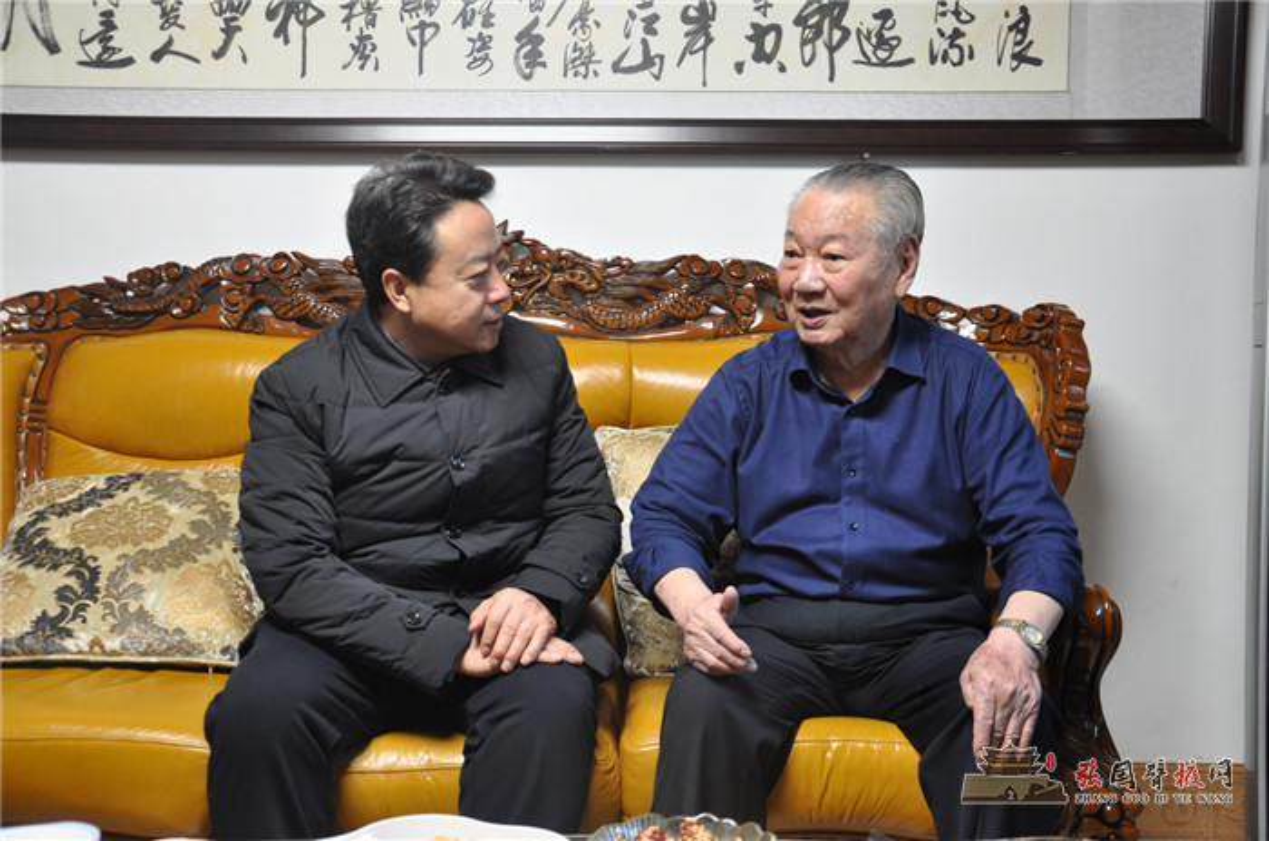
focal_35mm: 39
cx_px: 634
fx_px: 1372
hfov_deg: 49.6
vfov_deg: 34.1
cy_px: 420
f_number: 4
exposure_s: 1/15
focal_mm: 26
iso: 500
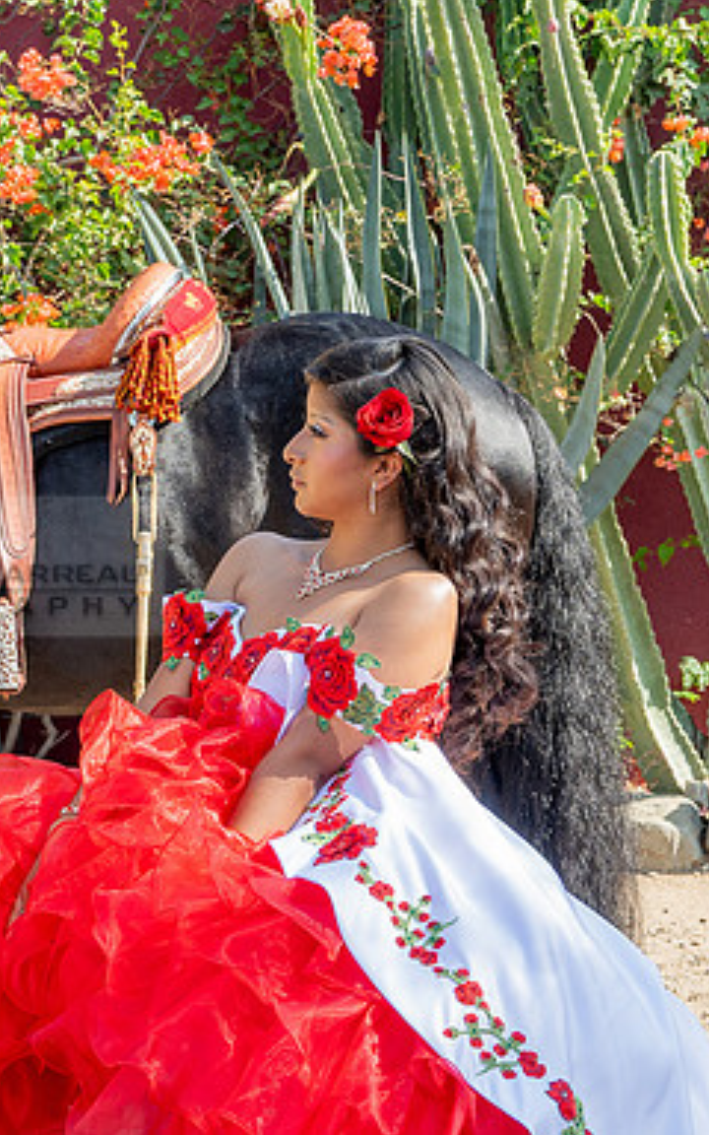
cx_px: 282
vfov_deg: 16.7
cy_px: 753
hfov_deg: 10.5
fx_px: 3865
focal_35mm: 125
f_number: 8
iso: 250
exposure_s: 1/200
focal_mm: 50
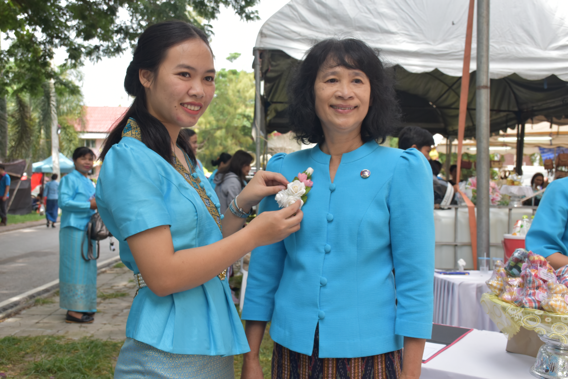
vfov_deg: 34.2
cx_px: 284
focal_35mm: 39
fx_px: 615
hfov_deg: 49.6
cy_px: 190
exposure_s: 1/250
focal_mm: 26
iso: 400
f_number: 8
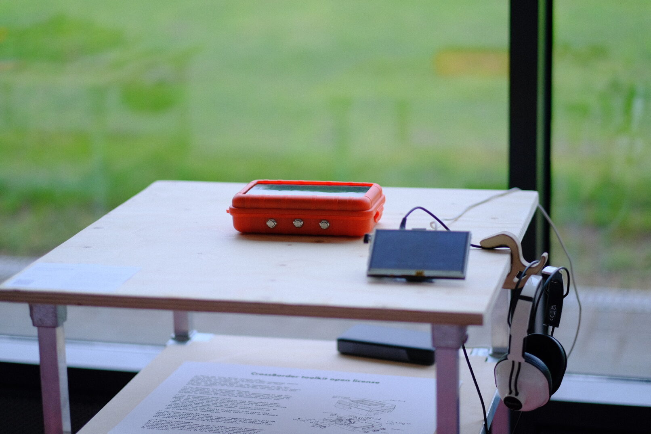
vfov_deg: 16.3
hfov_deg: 24.2
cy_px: 217
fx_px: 1519
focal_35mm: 84
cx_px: 326
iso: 800
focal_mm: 56
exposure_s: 1/2200
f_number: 1.2
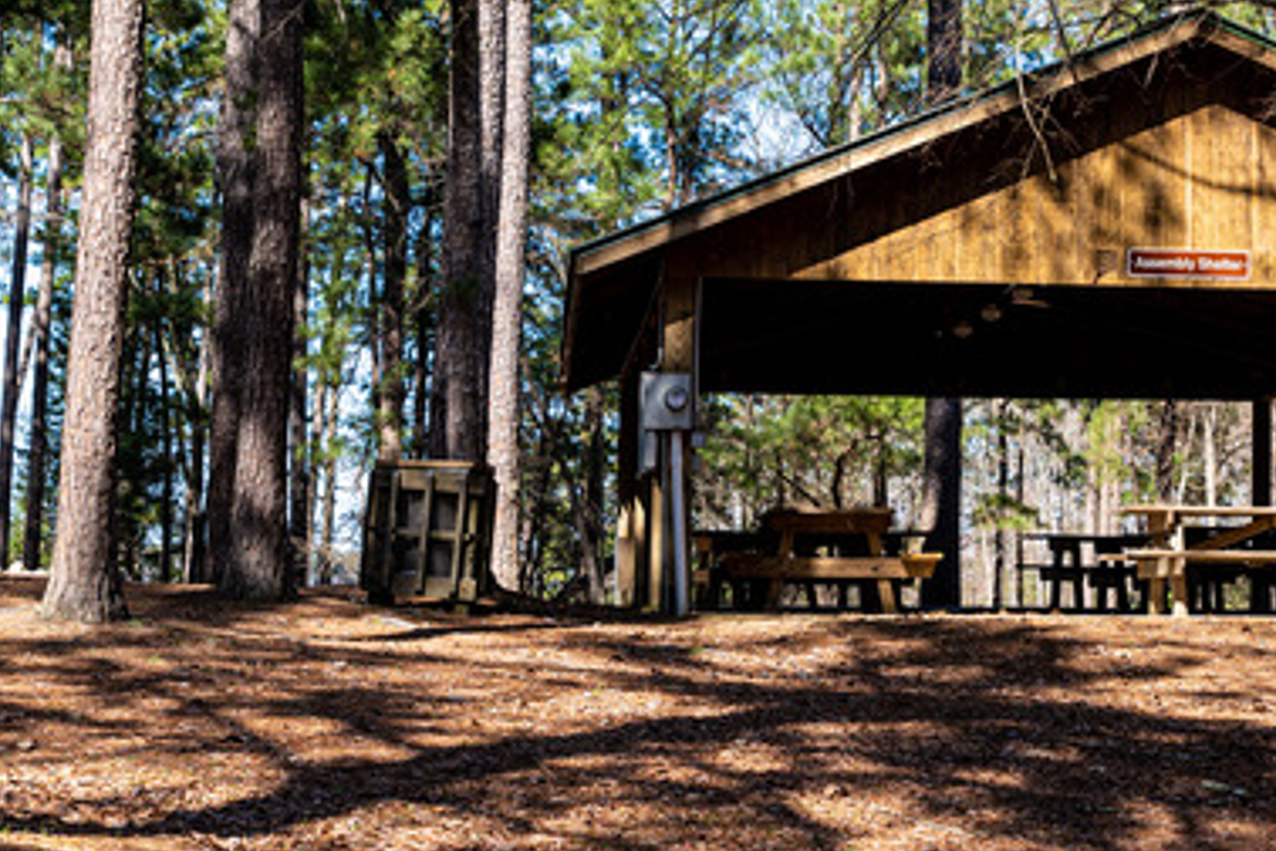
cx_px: 925
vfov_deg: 15.3
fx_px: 3154
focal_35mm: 89
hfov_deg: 22.7
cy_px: 304
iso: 200
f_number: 7.1
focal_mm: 56
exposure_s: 1/200
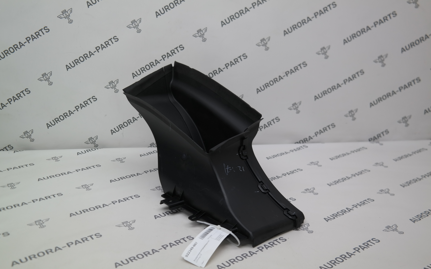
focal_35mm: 37
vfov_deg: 34.4
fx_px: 435
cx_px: 215
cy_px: 141
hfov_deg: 52.7
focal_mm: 24
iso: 200
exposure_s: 1/100
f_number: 4
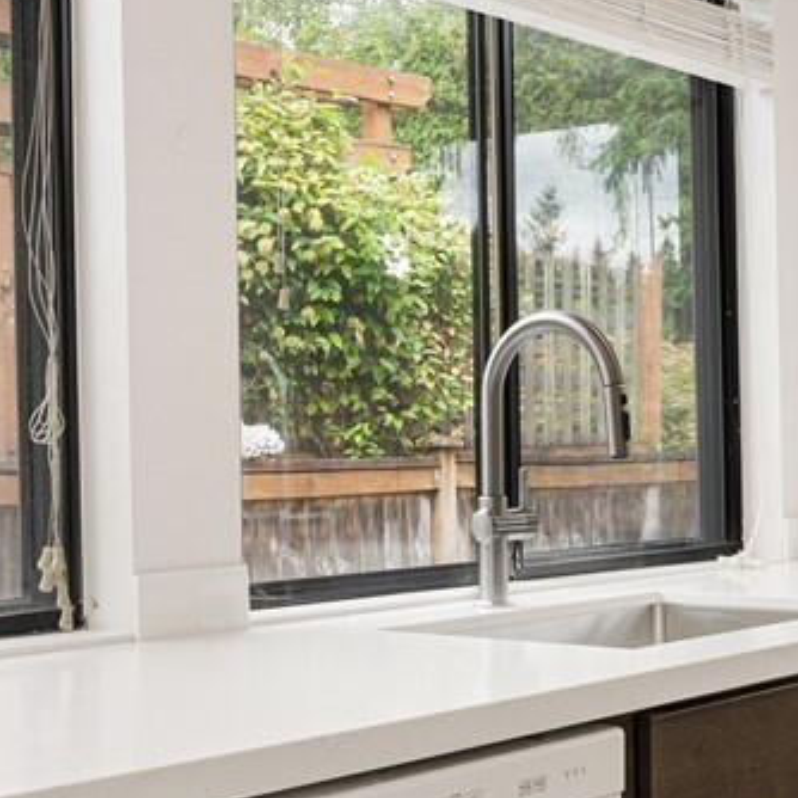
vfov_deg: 25.0
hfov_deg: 25.0
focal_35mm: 69
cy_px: 455
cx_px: 360
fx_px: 1800
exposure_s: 1/15
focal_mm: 16
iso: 100
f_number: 11
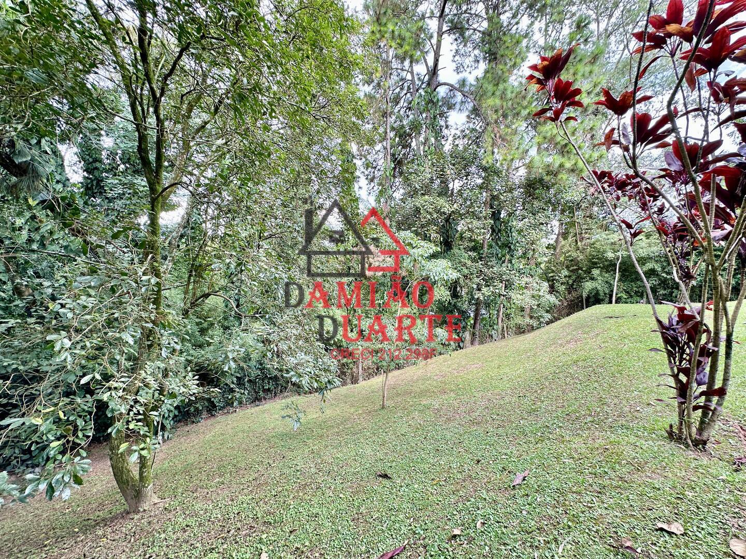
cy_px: 280
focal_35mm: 14
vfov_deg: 85.7
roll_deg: -4.6
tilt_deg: -2.3
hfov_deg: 102.1
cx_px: 373
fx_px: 302
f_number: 2.2
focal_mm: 2.22
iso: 40
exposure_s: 1/99
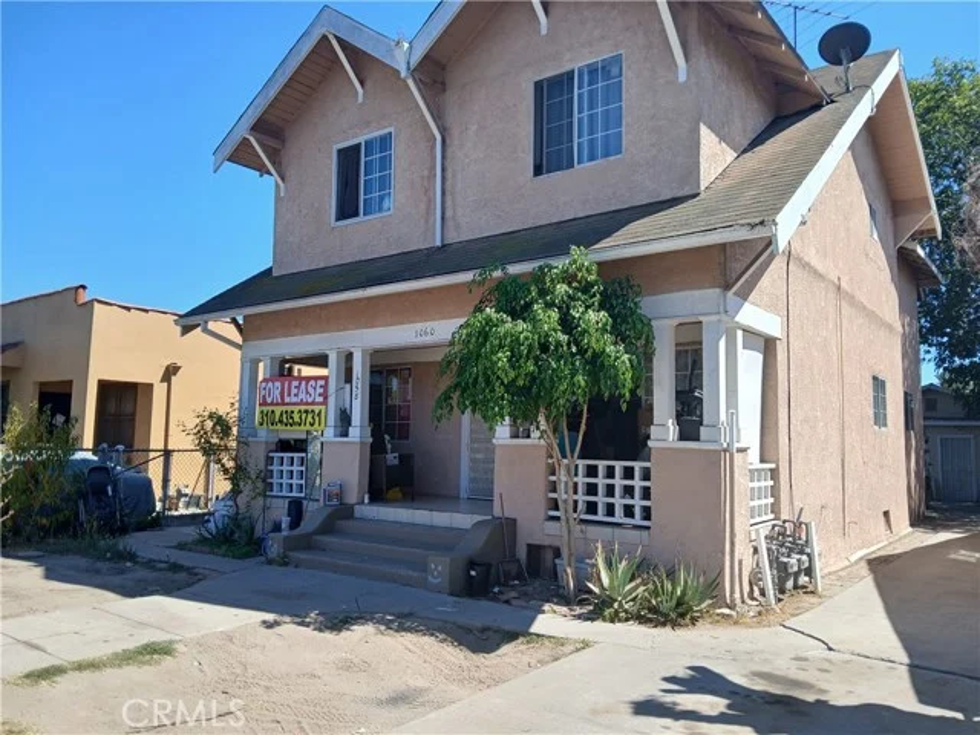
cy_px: 368
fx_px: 736
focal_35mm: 26
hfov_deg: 67.3
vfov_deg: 53.1
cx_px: 490
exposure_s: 1/340
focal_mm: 3.98
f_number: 1.8
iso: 20
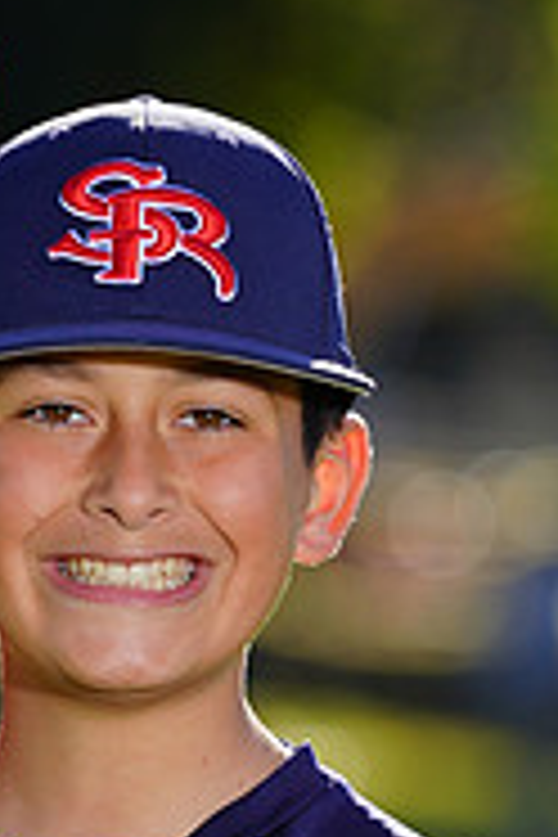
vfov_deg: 1.9
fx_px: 25480
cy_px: 1017
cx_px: 29
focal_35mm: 1096
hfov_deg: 1.3
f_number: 8
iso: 100
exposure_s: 1/250
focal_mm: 352
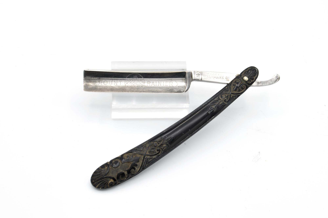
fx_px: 752
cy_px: 109
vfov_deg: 16.6
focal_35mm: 82
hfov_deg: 24.6
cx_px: 164
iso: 200
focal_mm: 55
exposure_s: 1/60
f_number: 16
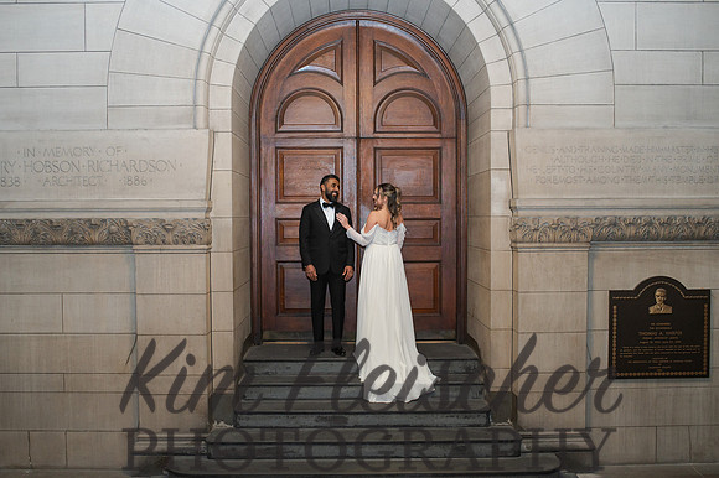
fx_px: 727
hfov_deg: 52.6
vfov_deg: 36.4
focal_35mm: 36
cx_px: 349
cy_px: 246
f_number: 3.5
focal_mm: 35
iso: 1000
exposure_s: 1/200
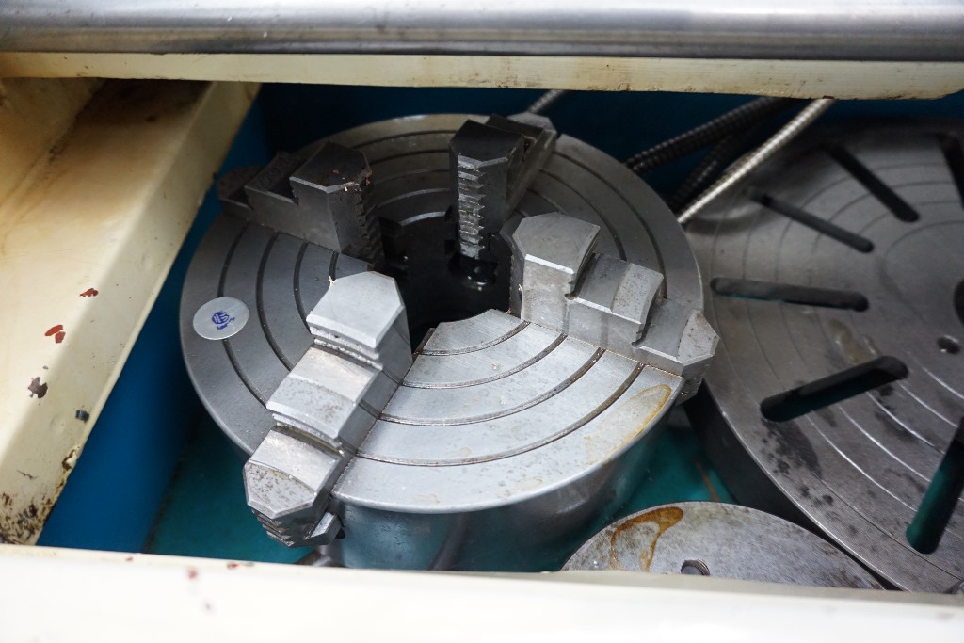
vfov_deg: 53.1
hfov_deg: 73.7
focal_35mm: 24
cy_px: 322
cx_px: 482
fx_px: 643
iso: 1600
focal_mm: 16
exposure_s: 1/60
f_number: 3.5
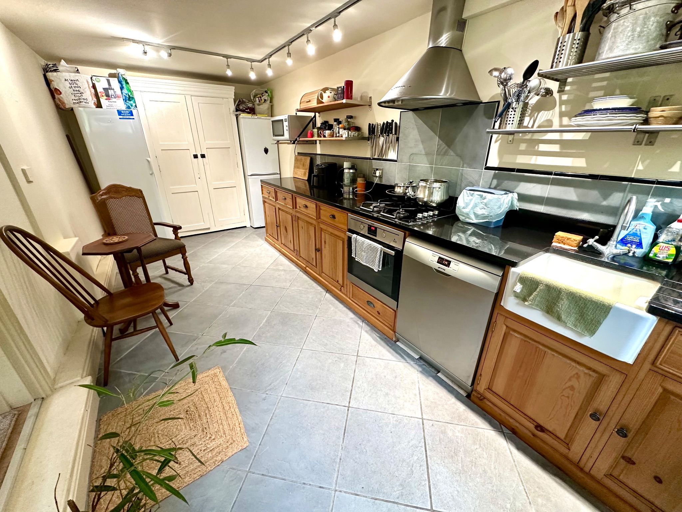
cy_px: 256
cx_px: 341
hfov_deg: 102.1
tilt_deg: -21.5
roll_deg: -0.4
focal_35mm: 14
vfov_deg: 85.7
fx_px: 276
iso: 250
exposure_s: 1/50
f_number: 2.2
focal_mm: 2.22
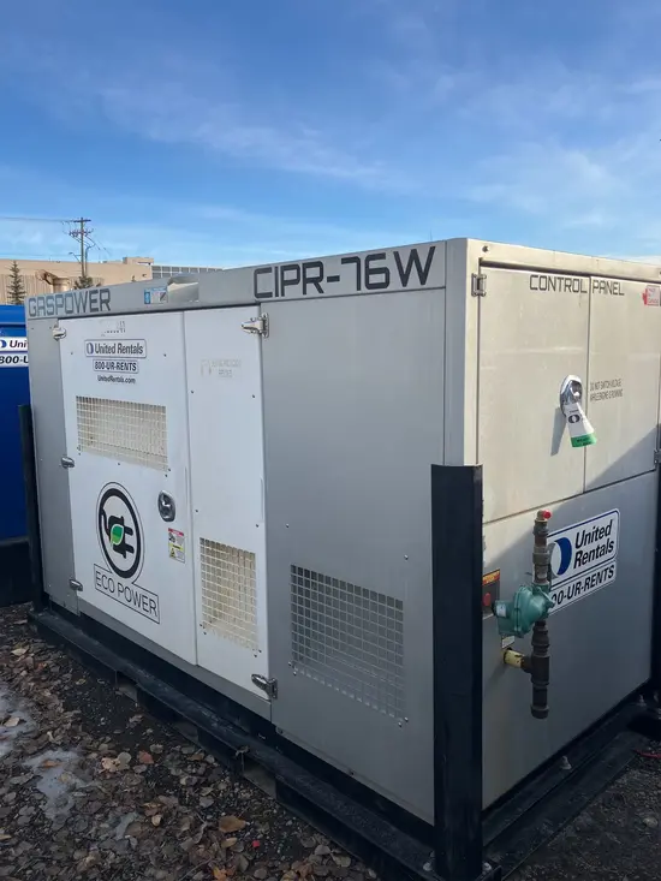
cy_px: 440
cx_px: 330
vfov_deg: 63.4
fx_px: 713
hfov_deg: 49.8
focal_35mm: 28
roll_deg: +0.5
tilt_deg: -7.3
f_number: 1.8
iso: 32
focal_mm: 3.99
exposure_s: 1/952
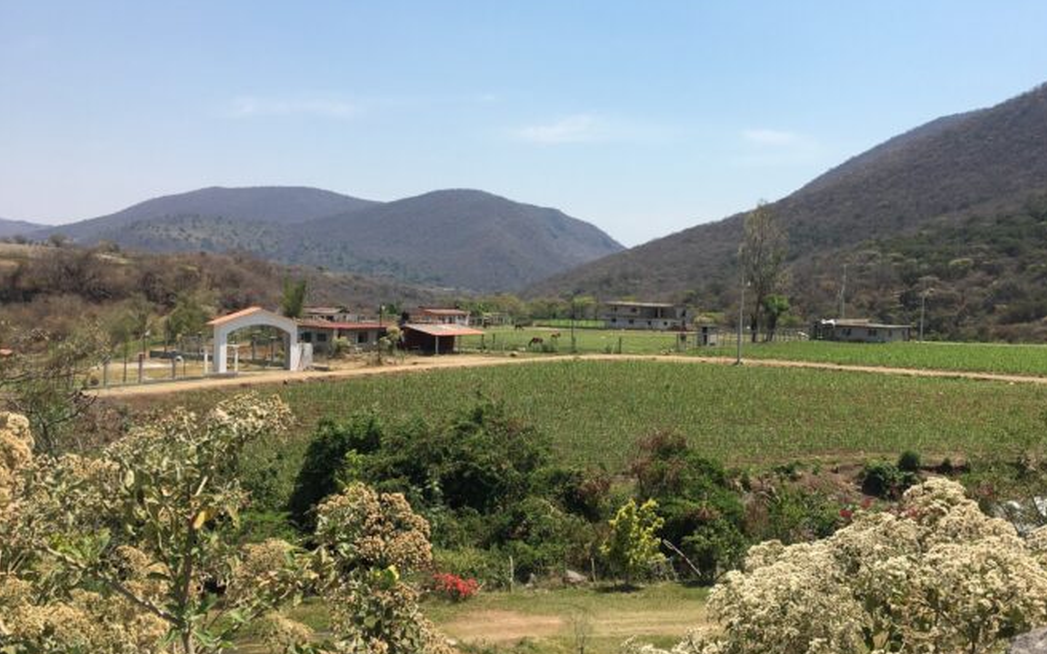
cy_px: 341
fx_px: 1027
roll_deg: -2.1
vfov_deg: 35.3
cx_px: 610
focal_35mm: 36
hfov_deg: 53.8
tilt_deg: -3.3
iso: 25
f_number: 2.2
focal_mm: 4.15
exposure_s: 1/1479
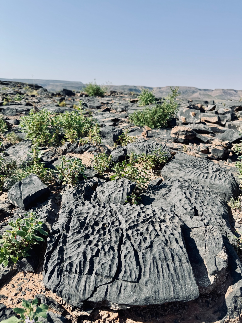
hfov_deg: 56.8
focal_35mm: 24
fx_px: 224
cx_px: 121
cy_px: 162
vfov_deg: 71.6
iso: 80
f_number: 1.78
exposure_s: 1/3597
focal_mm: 6.76
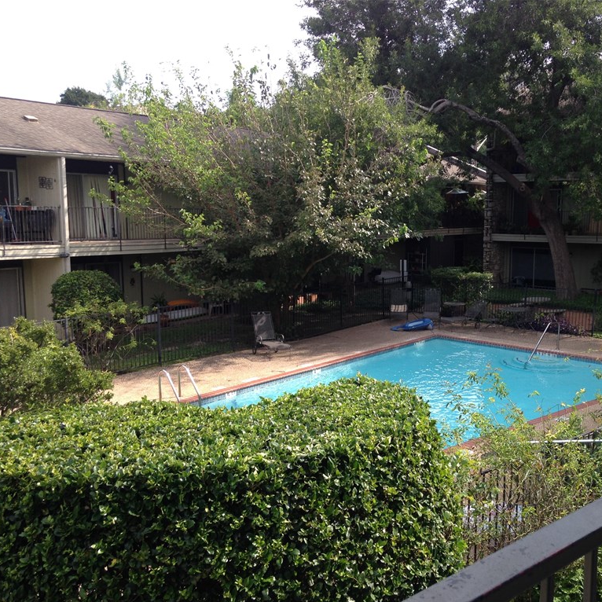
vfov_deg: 42.8
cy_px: 301
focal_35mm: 39
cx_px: 393
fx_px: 767
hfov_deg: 42.4
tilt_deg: -8.0
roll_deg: +1.6
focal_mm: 4.12
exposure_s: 1/427
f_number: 2.4
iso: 50
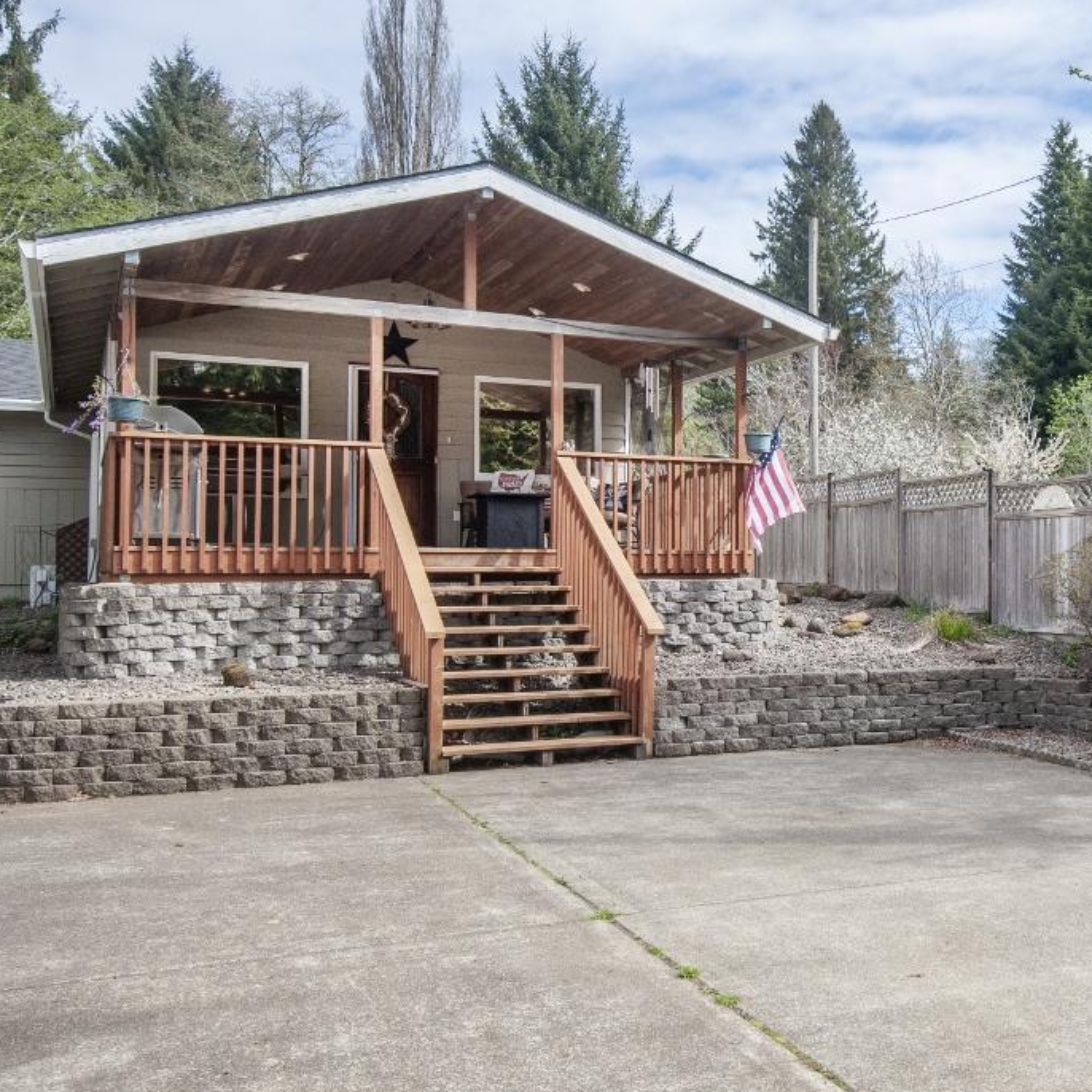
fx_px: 2034
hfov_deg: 29.0
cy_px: 541
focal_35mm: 57
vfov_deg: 30.0
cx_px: 958
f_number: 8
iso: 200
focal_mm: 24
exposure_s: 1/350
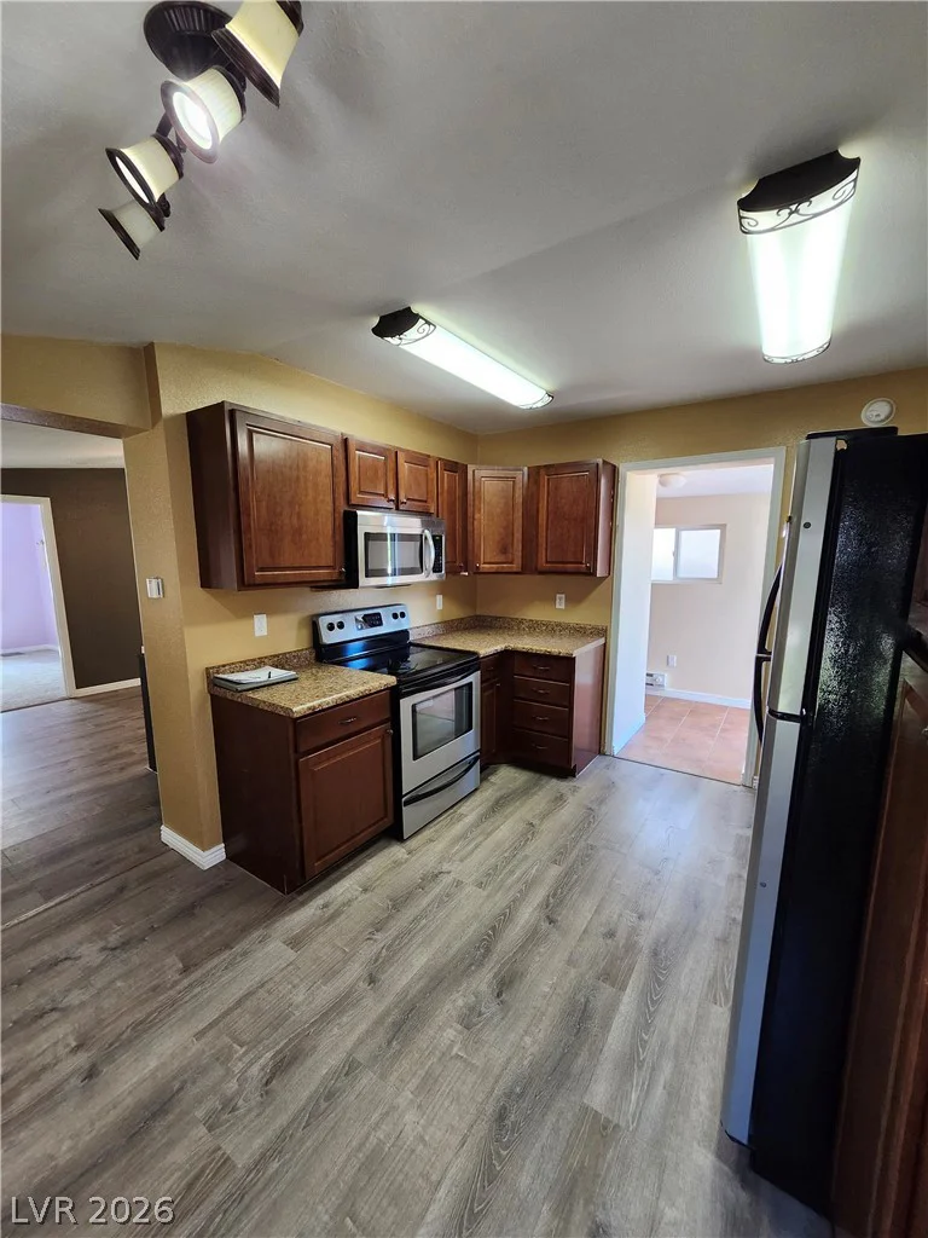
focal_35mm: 13
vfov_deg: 106.2
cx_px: 464
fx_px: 465
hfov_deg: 89.9
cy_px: 619
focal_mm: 1.74
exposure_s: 1/60
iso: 250
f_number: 2.2
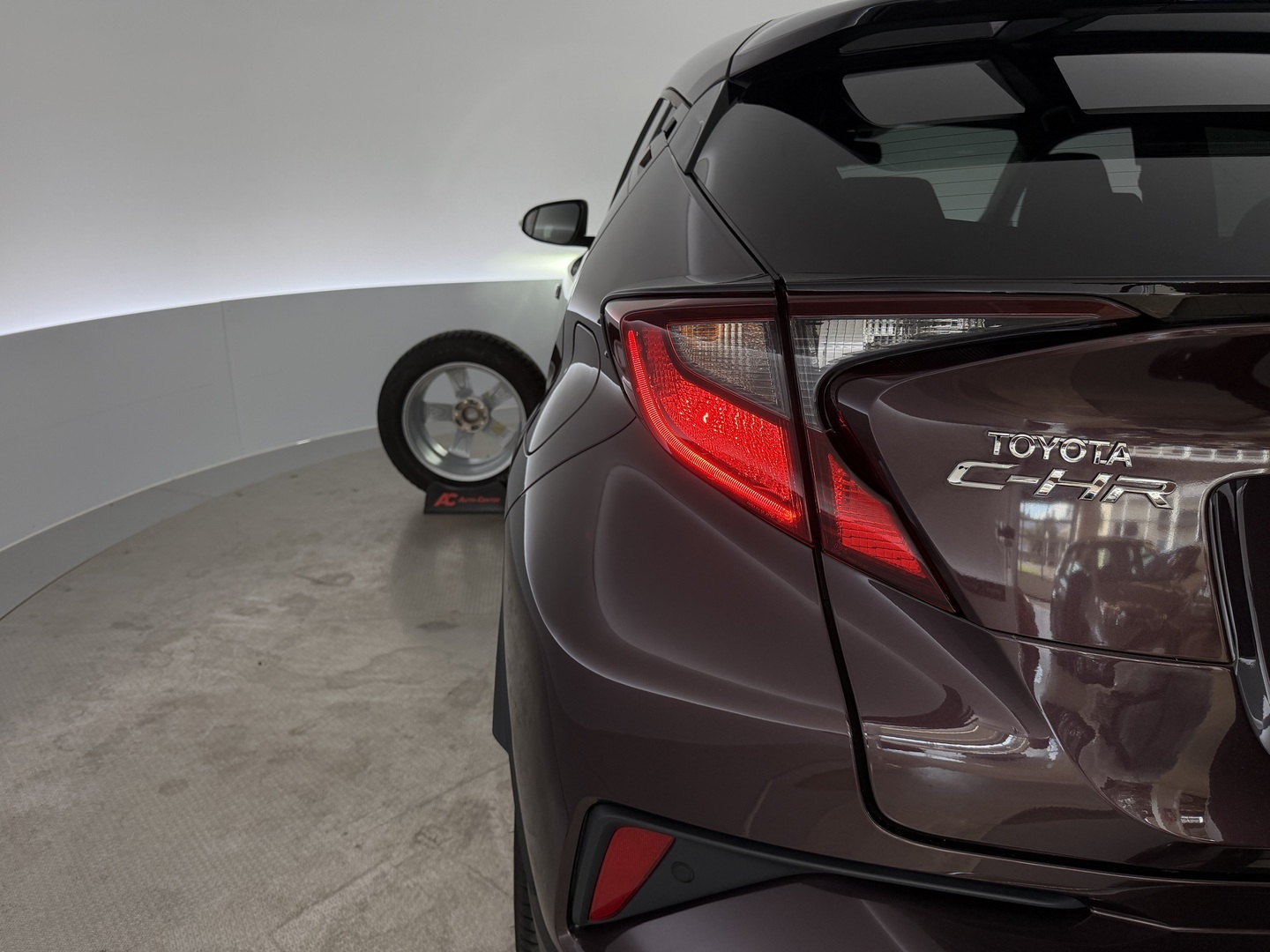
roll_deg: -0.5
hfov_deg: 71.6
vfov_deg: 56.8
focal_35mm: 24
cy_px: 476
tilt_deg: -18.7
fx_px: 881
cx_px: 635
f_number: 1.78
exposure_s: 1/100
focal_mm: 6.76
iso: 100
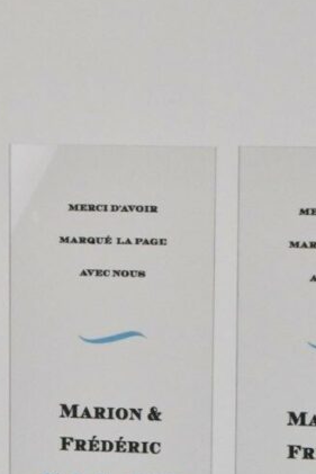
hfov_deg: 9.4
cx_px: 270
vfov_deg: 13.9
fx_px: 1921
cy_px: 462
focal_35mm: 146
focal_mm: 40
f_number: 18
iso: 2500
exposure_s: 1/125
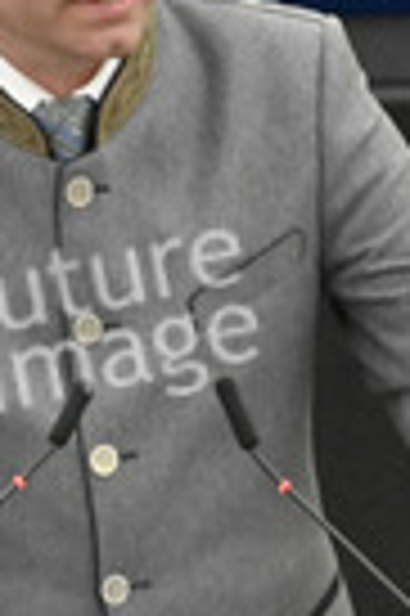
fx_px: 30038
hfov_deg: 0.8
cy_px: 562
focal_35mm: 1754
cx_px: 160
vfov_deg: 1.2
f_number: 6.3
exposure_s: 1/400
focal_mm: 600
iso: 6400
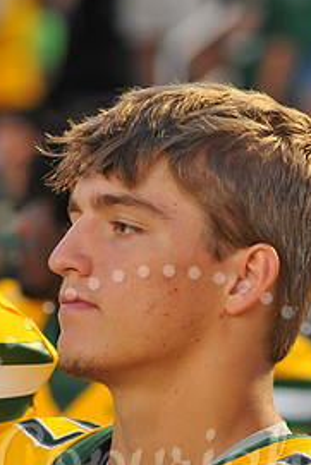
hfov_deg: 3.5
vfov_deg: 5.2
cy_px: 470
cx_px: 165
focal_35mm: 396
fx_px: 5125
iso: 2000
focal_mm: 185
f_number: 6.3
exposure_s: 1/100
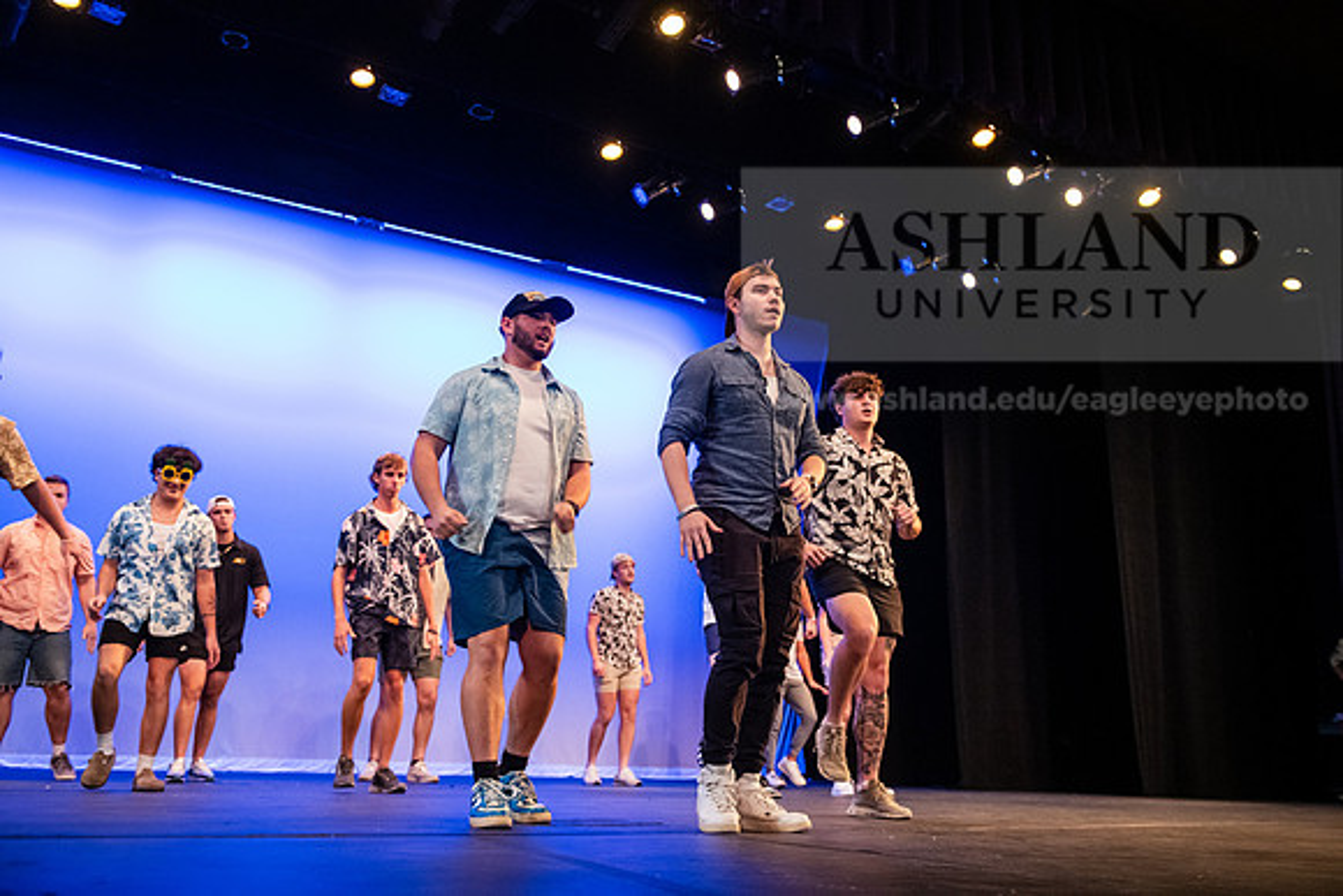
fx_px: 1194
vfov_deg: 41.1
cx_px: 672
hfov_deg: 58.7
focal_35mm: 32
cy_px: 448
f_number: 3.5
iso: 4000
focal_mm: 32
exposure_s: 1/250
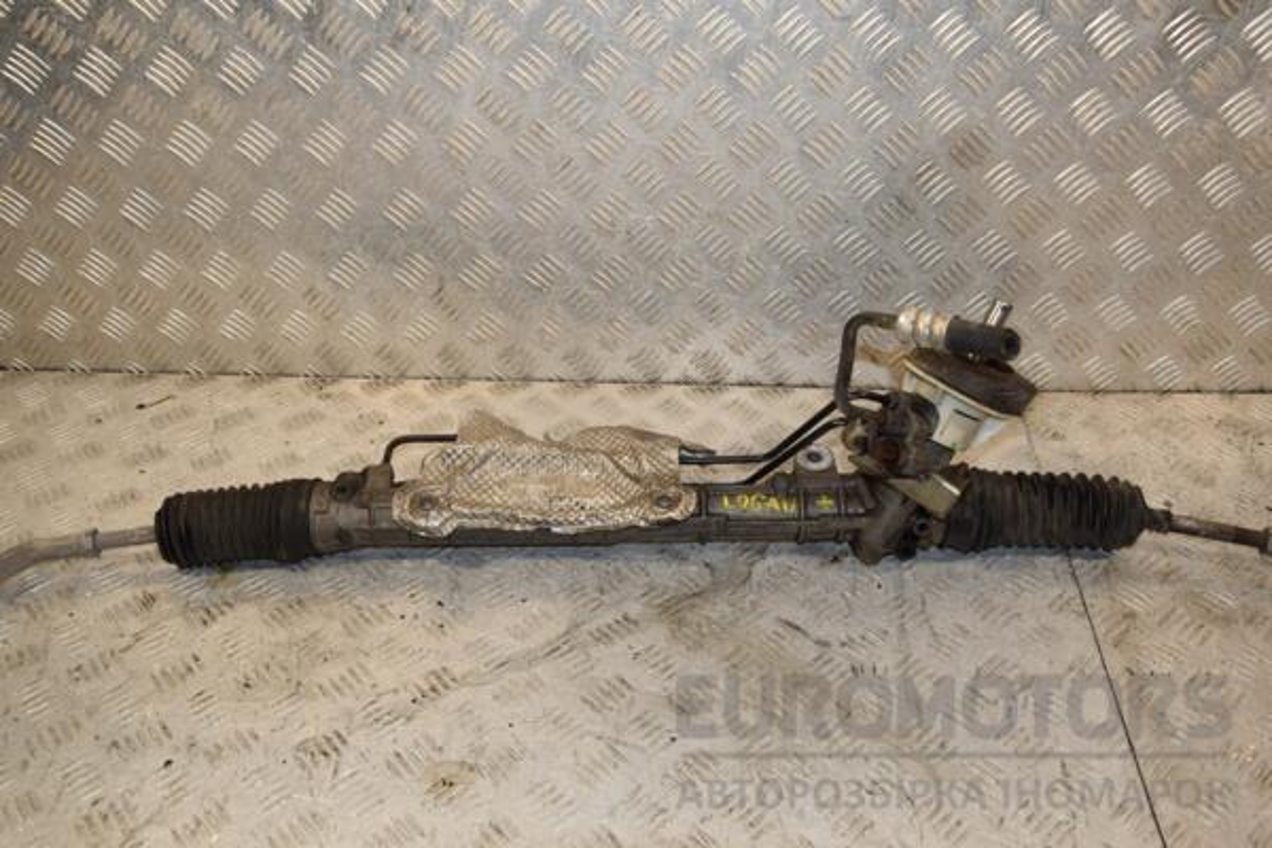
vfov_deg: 40.0
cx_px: 636
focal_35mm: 33
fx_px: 1166
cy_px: 424
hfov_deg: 57.2
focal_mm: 22
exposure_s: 1/200
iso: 800
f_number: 7.1
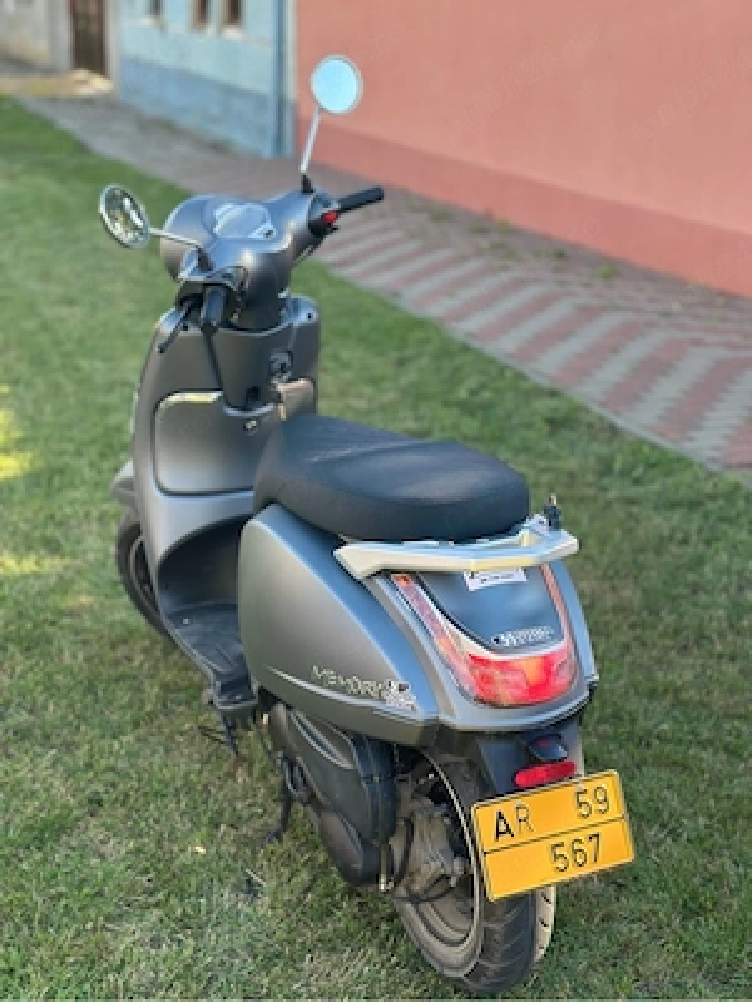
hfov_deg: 30.3
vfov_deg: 39.7
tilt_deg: -18.2
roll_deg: -2.0
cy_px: 501
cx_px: 376
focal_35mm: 48
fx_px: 1390
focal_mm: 6.86
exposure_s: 1/699
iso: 80
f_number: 1.78
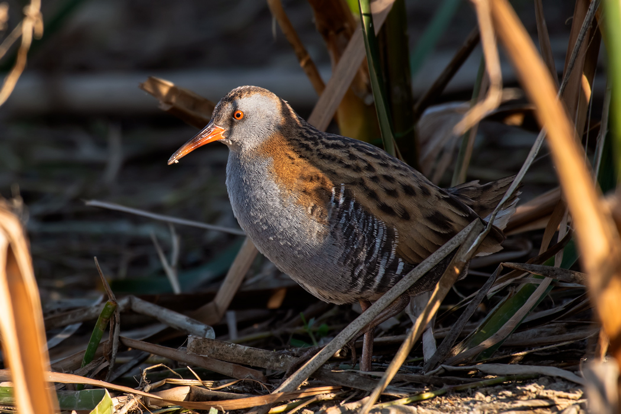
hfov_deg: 2.7
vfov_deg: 1.8
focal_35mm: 750
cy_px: 207
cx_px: 310
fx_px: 12936
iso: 320
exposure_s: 1/400
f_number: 7.1
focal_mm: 500
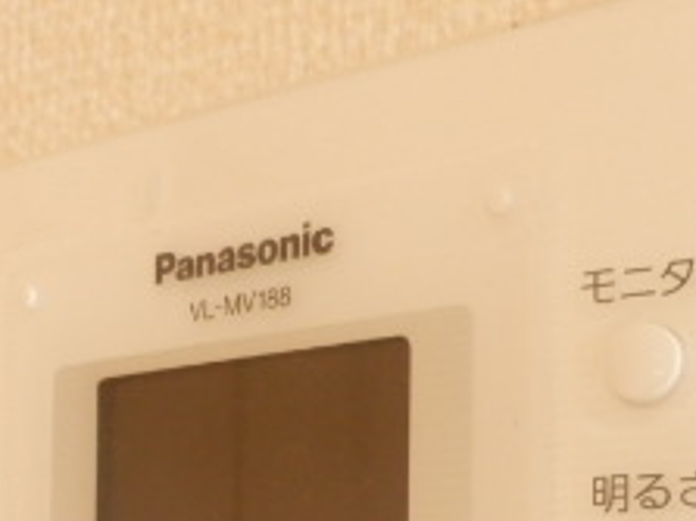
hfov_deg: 28.2
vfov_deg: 20.0
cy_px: 624
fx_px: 1387
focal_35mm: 69
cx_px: 318
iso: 320
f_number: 3
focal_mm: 4.2
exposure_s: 1/30
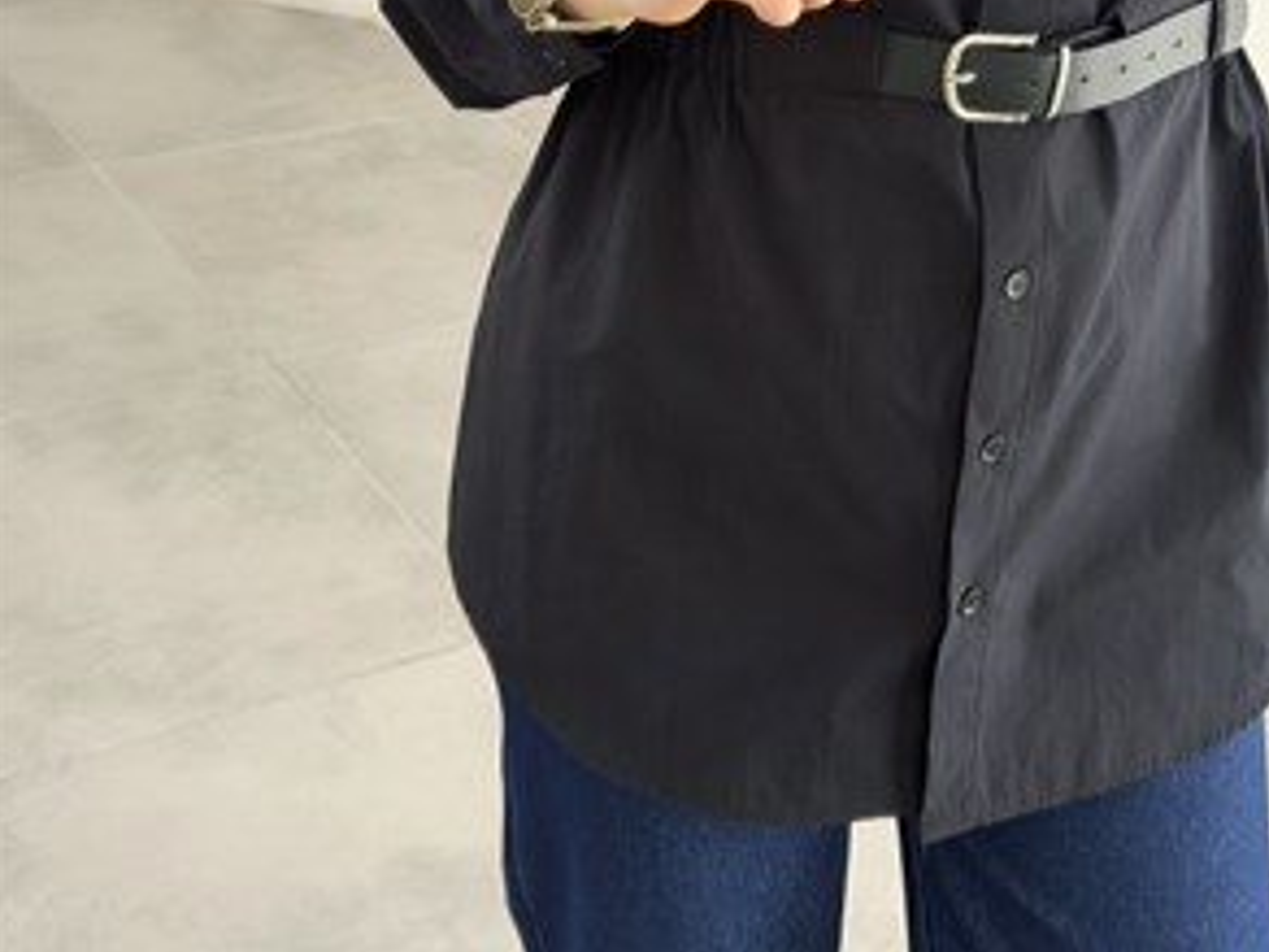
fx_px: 2493
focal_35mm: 68
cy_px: 115
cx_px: 656
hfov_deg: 28.6
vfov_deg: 21.2
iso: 50
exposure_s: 1/121
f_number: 1.78
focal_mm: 6.76
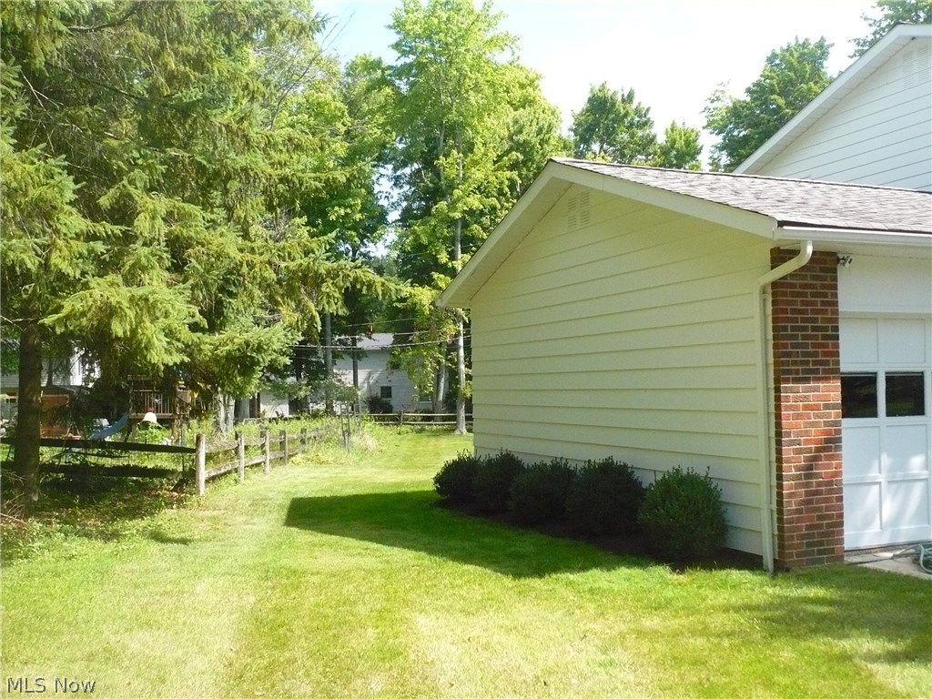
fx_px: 942
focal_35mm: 35
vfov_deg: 40.7
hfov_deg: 52.6
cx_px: 466
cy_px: 350
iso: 400
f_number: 8
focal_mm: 5.8
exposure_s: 1/250
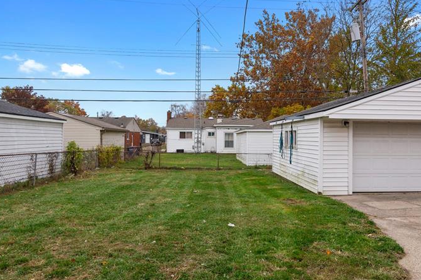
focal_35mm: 46
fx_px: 538
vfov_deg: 29.2
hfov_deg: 42.6
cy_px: 136
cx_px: 246
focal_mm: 30
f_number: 8
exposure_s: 1/250
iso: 400
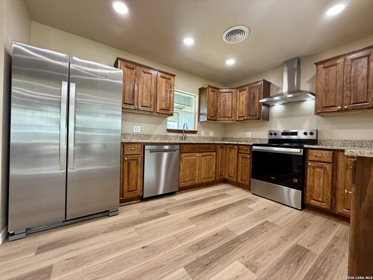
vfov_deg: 85.7
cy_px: 140
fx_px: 151
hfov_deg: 102.1
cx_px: 186
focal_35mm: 14
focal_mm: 2.22
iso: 250
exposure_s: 1/99
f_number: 2.2
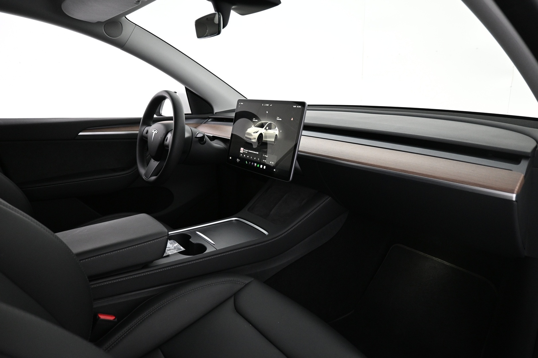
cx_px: 269
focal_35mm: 24
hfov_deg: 73.7
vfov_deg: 53.1
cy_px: 179
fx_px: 359
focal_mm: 16
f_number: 3.5
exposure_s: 1/40
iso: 1600
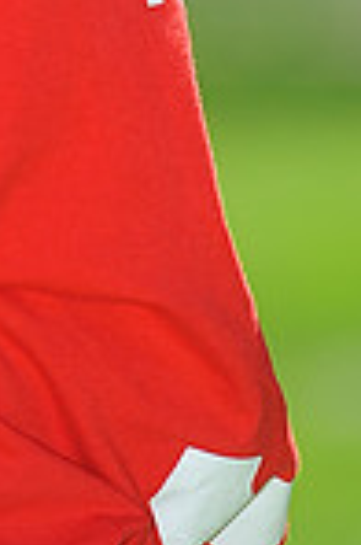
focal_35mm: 786
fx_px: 11878
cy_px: -206
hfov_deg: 1.7
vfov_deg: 2.6
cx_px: -92
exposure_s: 1/640
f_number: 4.5
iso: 200
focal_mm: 200
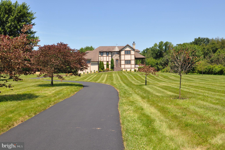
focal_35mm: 36
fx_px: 225
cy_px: 75
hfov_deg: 53.2
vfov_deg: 36.8
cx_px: 112
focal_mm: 24
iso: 250
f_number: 9.5
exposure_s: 1/350
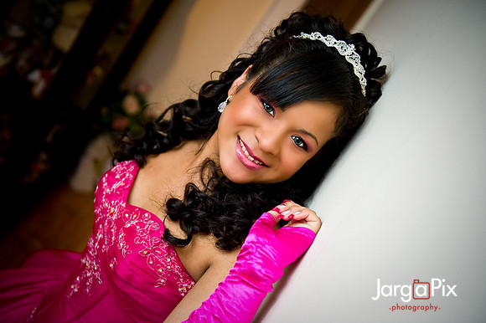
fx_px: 675
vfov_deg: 27.0
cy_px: 162
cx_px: 243
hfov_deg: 39.6
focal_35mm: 50
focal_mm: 50
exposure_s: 1/100
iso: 1600
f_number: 3.2
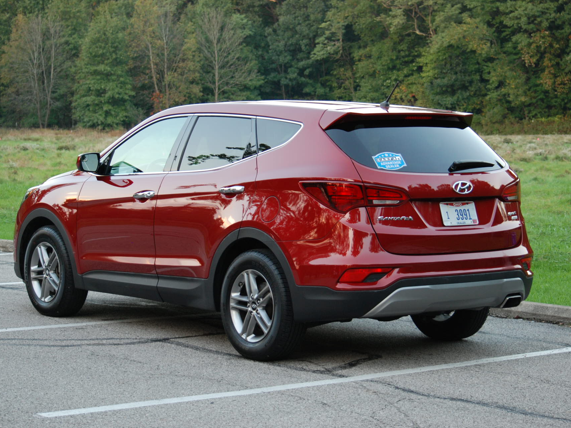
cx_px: 281
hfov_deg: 21.9
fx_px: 1477
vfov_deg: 16.5
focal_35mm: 90
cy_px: 214
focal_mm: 55
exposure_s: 1/25
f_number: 4.5
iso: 400
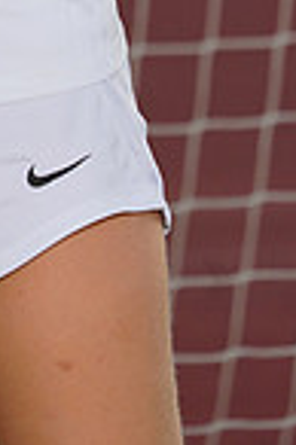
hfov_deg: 1.0
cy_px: -411
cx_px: -157
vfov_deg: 1.4
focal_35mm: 1425
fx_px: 17615
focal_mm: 358
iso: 200
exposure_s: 1/200
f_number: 9
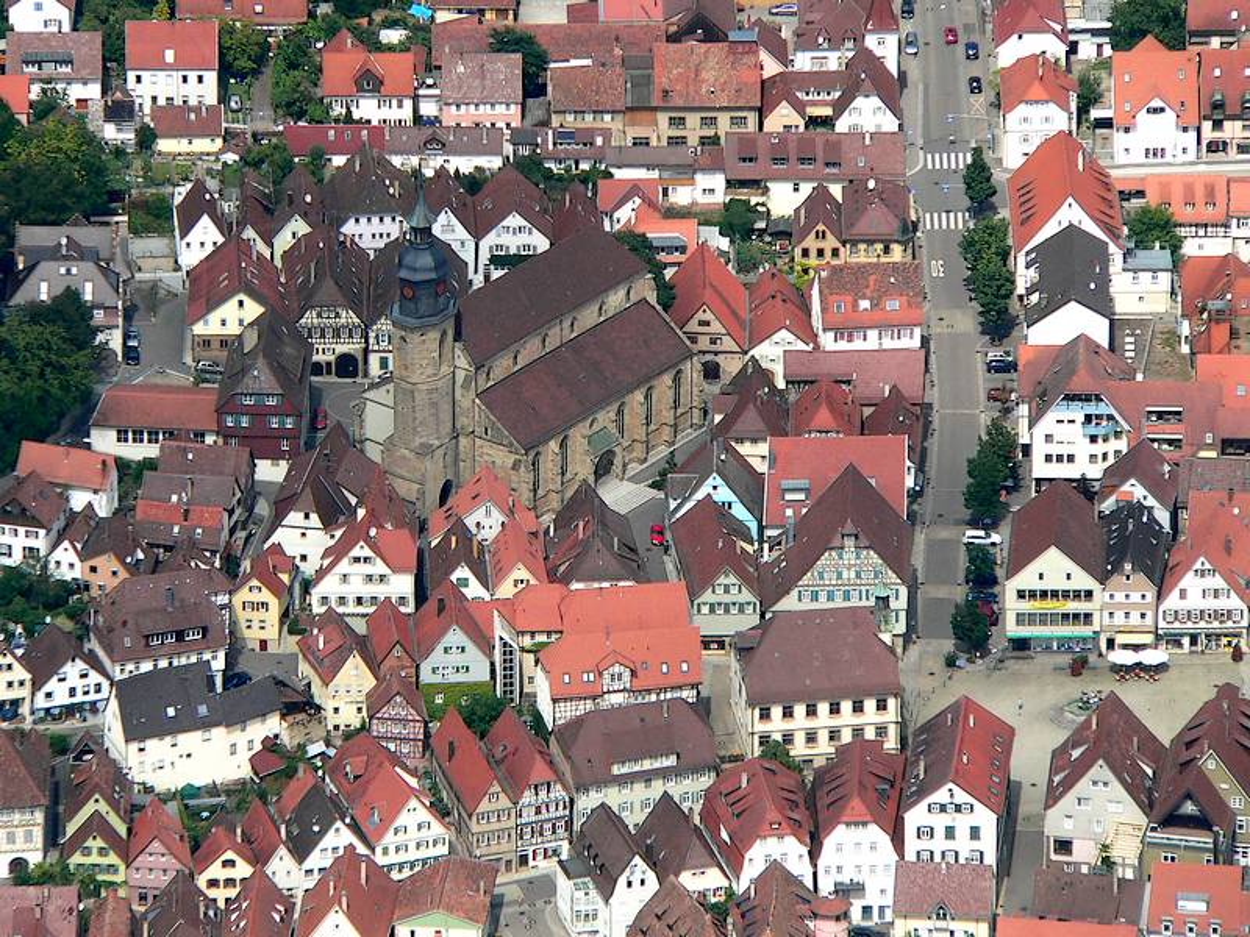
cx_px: 625
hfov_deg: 4.6
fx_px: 15455
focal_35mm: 428
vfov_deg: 3.5
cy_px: 468
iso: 100
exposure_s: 1/640
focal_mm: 71.2
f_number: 5.6
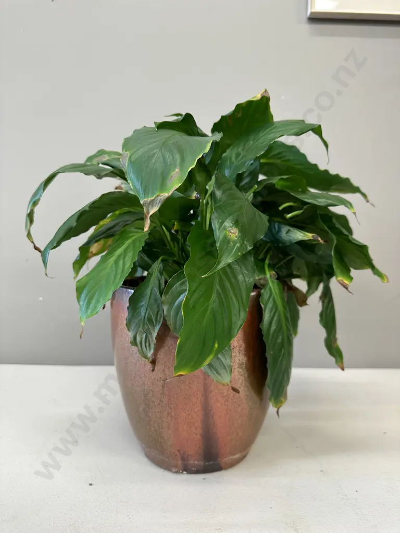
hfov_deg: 56.8
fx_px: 370
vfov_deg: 71.6
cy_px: 266
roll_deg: -0.9
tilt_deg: -4.0
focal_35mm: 24
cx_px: 200
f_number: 1.78
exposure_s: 1/50
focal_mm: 6.86
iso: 125
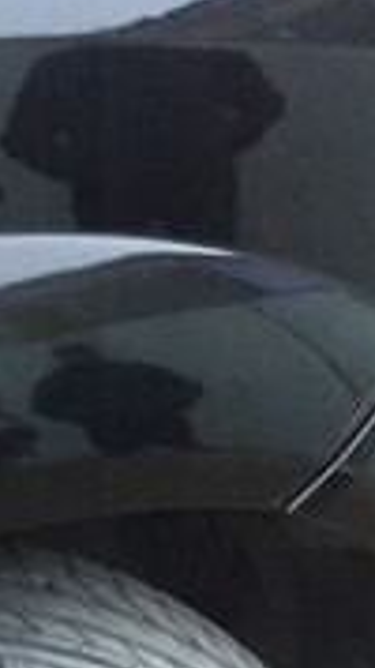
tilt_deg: -32.0
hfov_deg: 13.3
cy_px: 788
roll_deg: -0.9
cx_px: -90
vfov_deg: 22.4
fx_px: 1557
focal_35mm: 88
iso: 160
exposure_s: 1/8
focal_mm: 4.15
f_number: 2.2
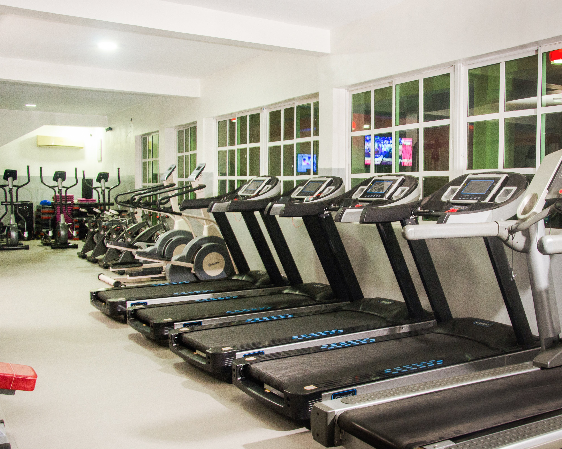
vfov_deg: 39.2
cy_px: 224
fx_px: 632
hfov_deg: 47.7
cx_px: 331
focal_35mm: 38
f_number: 10
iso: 640
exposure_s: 1/2.5
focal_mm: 22
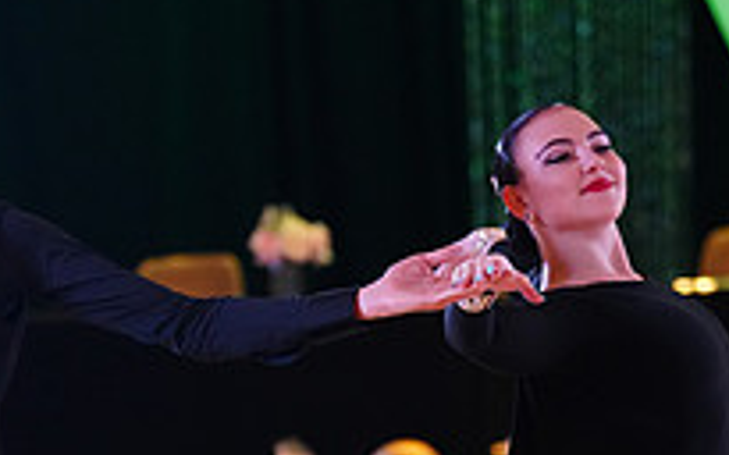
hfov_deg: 6.6
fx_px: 6296
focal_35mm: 317
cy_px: 693
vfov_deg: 4.1
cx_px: 155
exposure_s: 1/400
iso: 5000
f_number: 2.8
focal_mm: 110
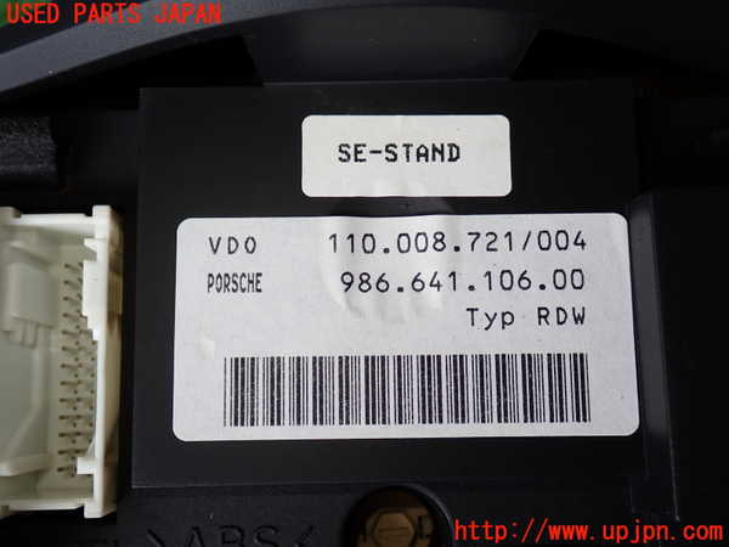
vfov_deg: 35.1
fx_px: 863
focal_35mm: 41
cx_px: 364
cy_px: 274
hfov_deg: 45.8
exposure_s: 1/125
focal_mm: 7.31
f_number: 2.8
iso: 100
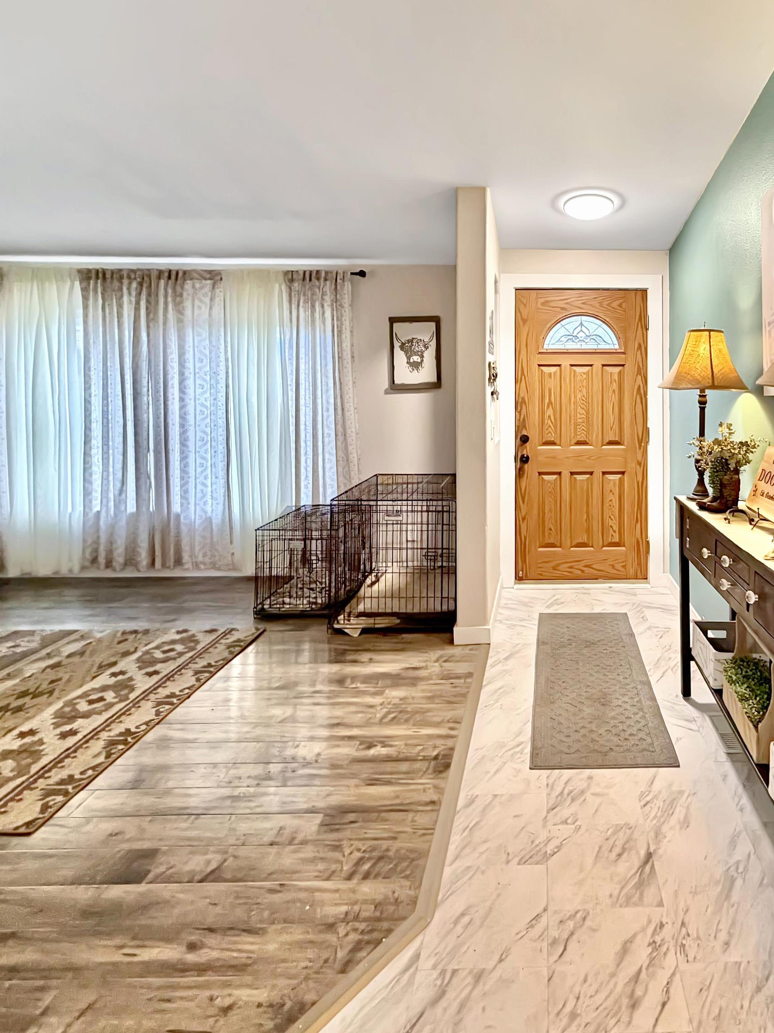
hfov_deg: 65.2
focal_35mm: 19
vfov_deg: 84.7
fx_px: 566
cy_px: 515
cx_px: 563
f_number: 2.2
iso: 500
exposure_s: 1/60
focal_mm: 2.22
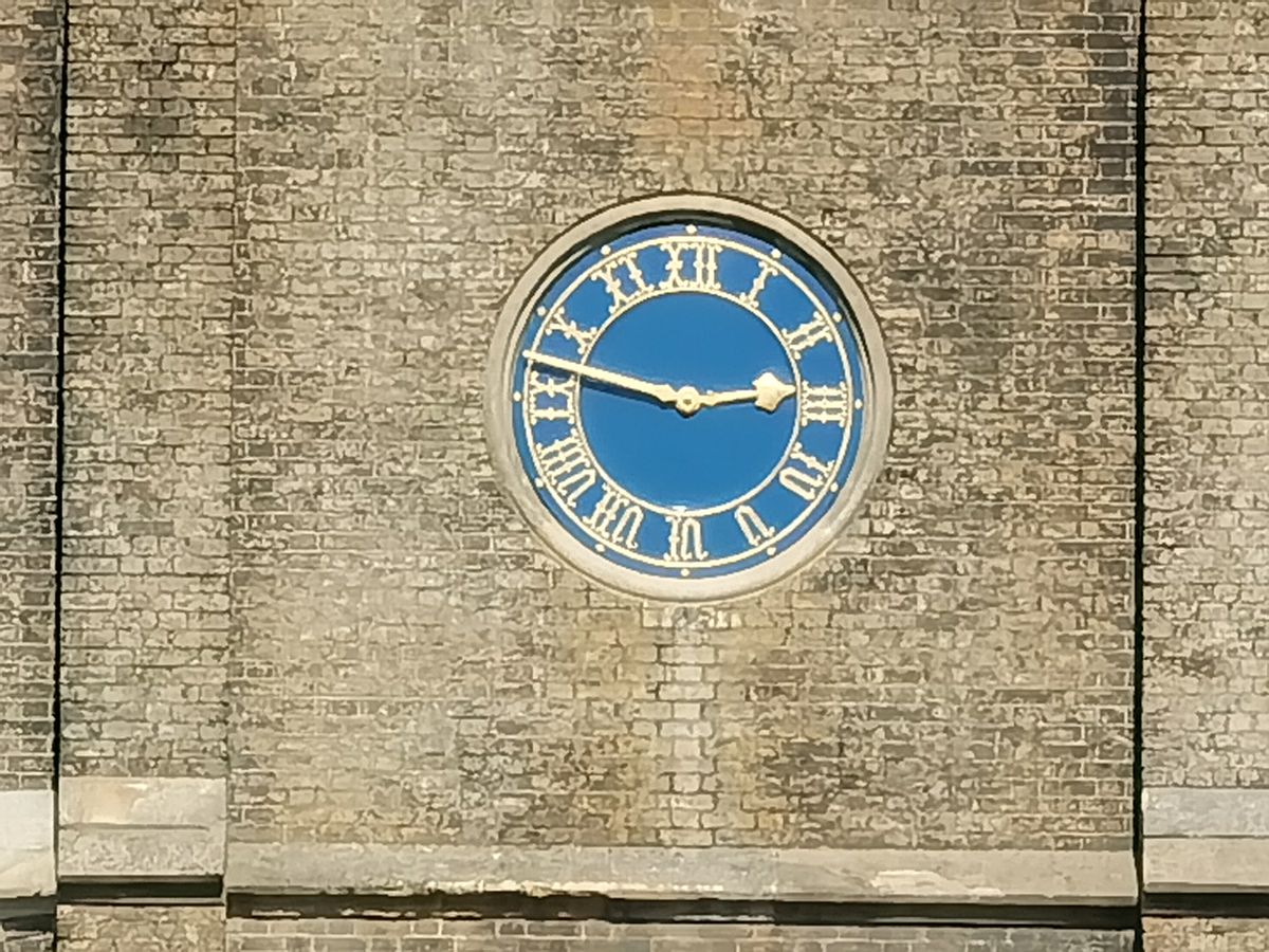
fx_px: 24782
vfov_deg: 2.2
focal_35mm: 676
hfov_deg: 2.9
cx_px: 634
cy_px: 476
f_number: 3.4
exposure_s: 1/1290
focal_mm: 14.46
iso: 50
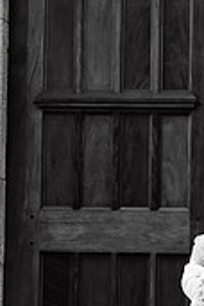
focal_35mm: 197
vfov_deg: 10.4
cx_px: 258
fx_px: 1674
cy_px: 113
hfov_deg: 6.9
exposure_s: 1/400
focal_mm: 75
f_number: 4
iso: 500
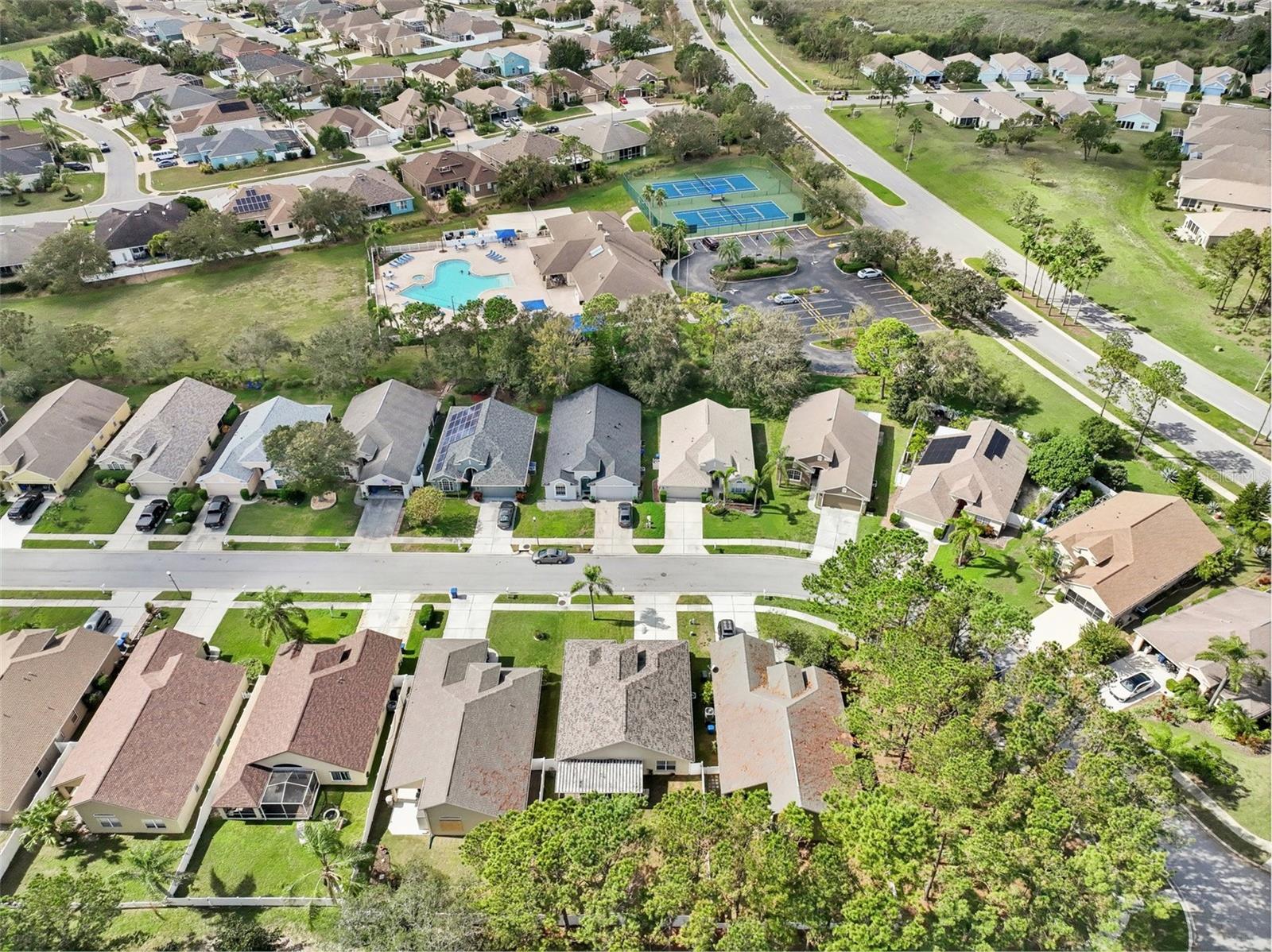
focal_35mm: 24
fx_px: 881
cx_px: 636
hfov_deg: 71.6
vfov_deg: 56.8
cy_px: 476
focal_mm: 12.3
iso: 400
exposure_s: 1/5000
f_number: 2.8
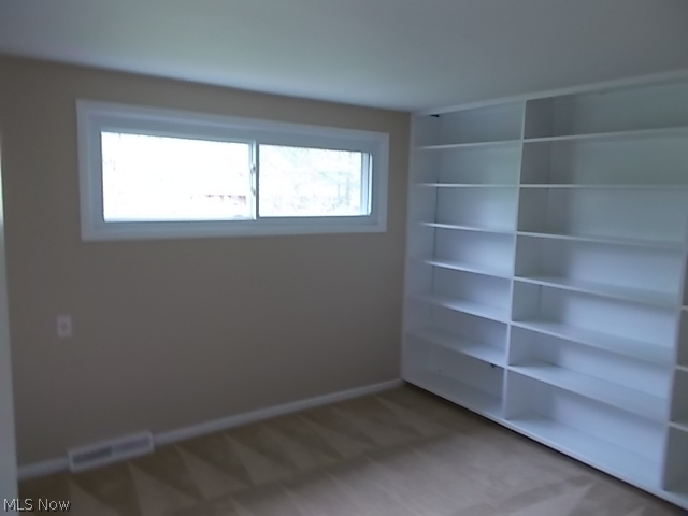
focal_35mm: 26
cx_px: 344
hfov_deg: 67.3
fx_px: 517
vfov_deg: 53.1
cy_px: 258
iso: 200
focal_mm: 4.6
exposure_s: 1/25
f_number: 3.2
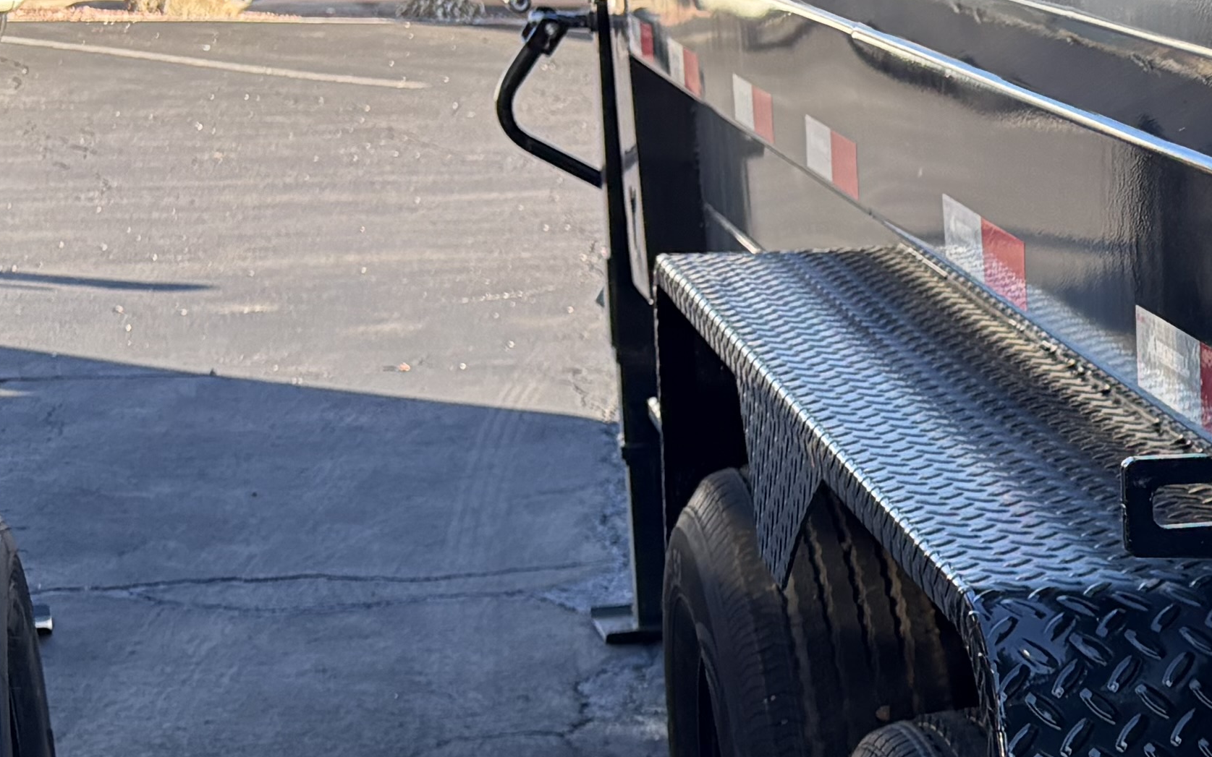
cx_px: 1674
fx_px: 3105
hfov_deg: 19.9
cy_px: 790
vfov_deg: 13.7
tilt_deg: -17.9
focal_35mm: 94
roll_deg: -0.2
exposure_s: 1/316
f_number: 1.6
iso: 64
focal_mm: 5.96
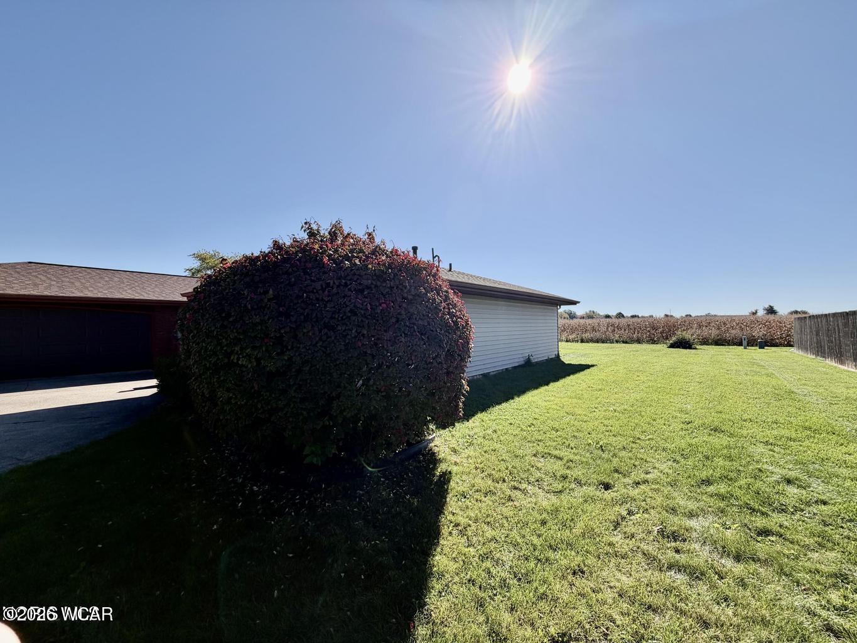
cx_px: 428
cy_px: 322
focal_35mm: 14
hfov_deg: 102.1
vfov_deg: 85.7
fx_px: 347
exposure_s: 1/888
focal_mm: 2.22
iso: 20
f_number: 2.2
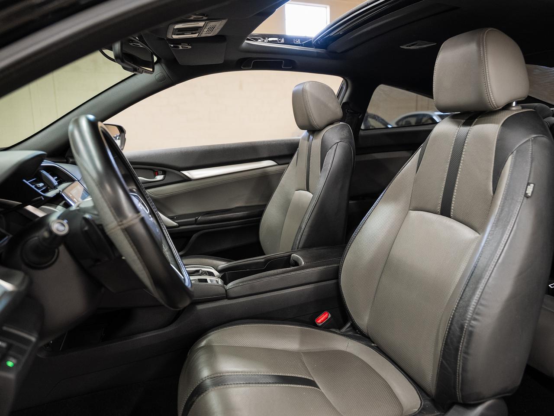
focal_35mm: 26
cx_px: 312
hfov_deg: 67.1
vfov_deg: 53.1
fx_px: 415
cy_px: 208
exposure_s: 1/30
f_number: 3.5
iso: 800
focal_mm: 24
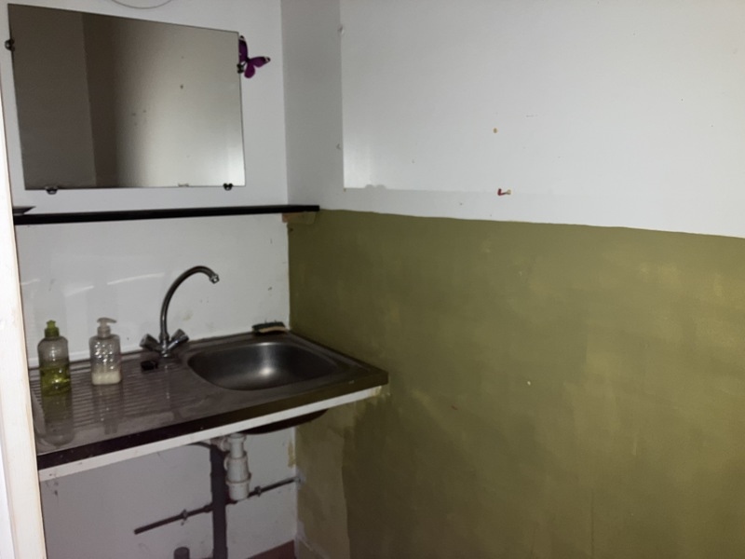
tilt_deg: -9.7
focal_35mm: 28
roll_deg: +0.5
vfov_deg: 49.7
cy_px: 280
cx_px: 372
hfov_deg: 63.4
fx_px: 603
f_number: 1.8
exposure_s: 1/4
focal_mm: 3.99
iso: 40
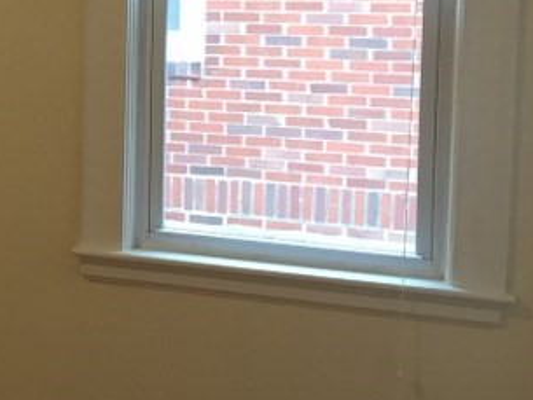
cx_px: -121
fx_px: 1171
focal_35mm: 76
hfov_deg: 23.3
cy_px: 35
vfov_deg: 19.0
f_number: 2.2
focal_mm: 4.15
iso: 80
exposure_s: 1/30
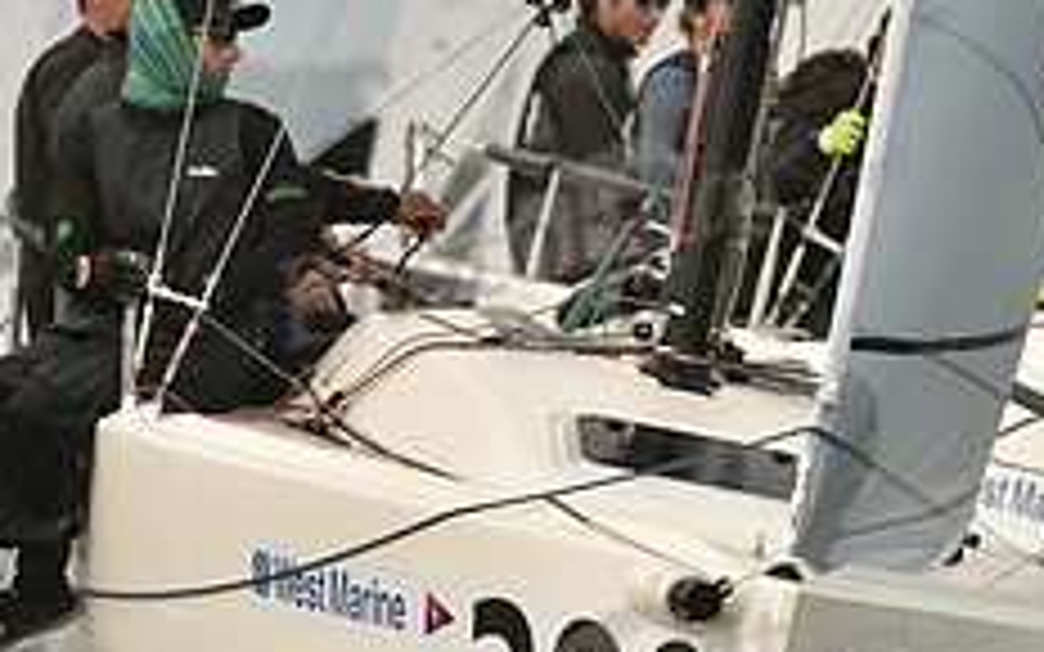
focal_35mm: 842
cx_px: 1148
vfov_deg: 1.6
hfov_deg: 2.5
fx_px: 23957
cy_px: 402
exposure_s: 1/1250
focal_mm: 330
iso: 320
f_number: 7.1
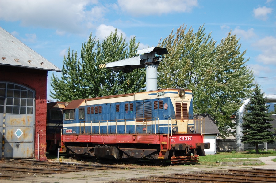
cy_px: 92
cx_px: 138
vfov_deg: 21.5
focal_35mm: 63
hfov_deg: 31.9
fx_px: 482
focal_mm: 42
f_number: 5.3
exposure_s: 1/1000
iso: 200
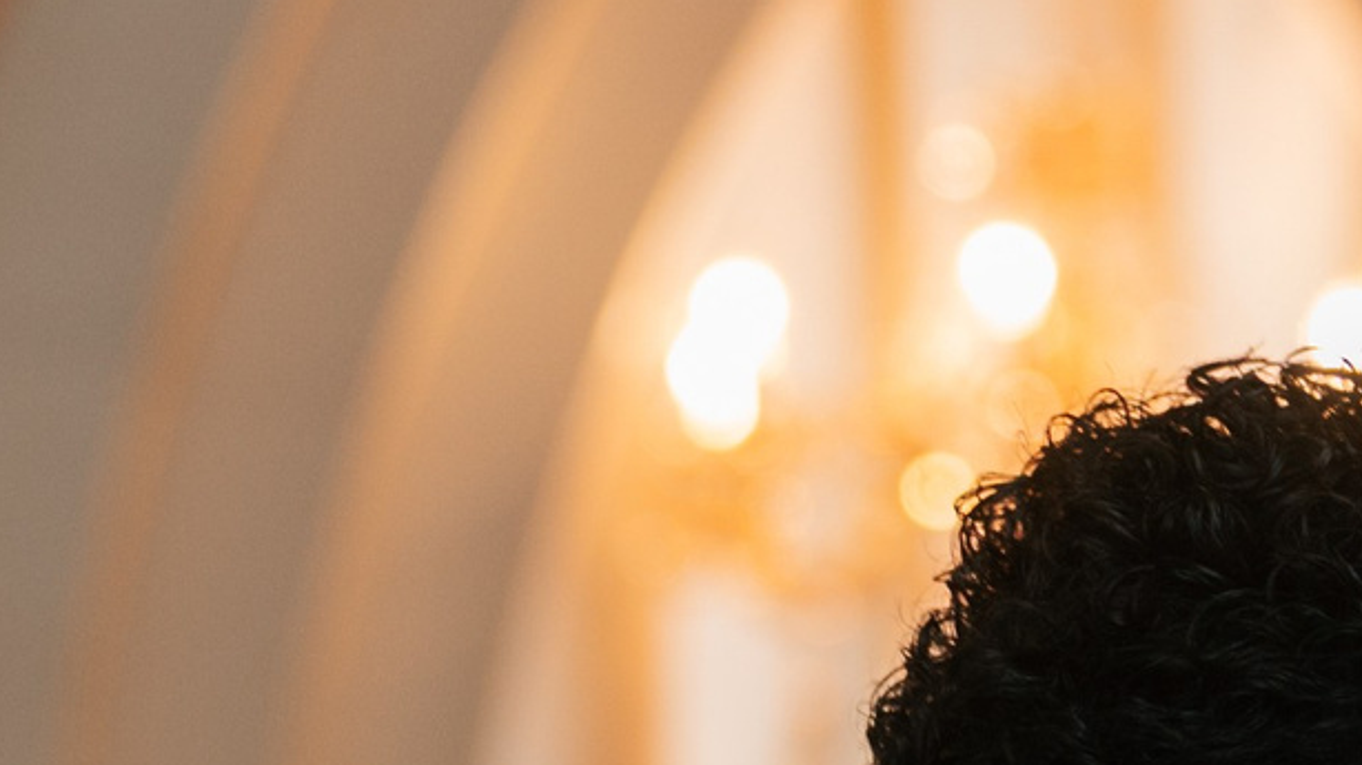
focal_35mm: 449
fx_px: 16211
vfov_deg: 2.7
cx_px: 1658
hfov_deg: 4.8
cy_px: 1100
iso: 500
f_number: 2.7
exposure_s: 1/200
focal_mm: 83
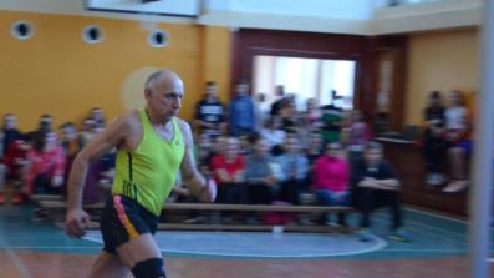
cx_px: 225
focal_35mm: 83
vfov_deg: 14.5
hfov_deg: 25.6
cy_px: 196
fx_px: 1087
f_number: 5.3
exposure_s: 1/80
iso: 1600
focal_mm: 42
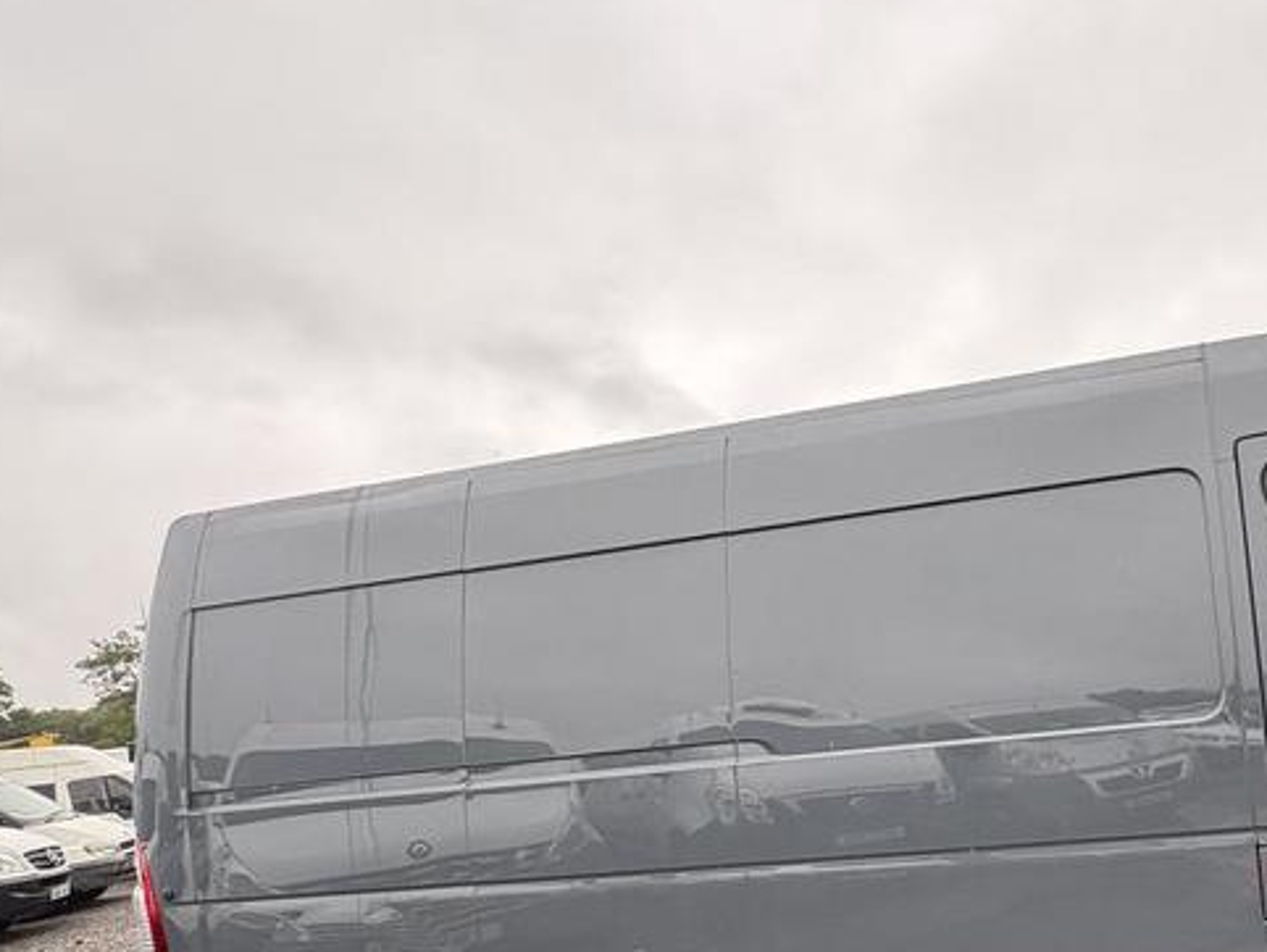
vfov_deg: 51.5
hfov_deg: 61.1
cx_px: 1033
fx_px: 952
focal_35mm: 26
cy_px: 678
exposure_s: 1/249
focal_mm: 2.22
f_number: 2.2
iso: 40
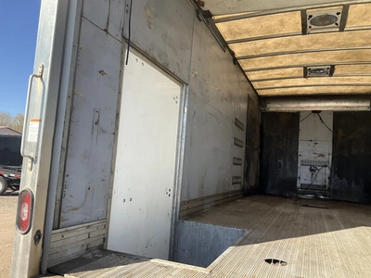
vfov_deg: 48.2
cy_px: 139
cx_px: 186
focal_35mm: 29
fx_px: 311
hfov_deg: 61.7
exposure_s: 1/397
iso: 25
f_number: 1.8
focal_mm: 3
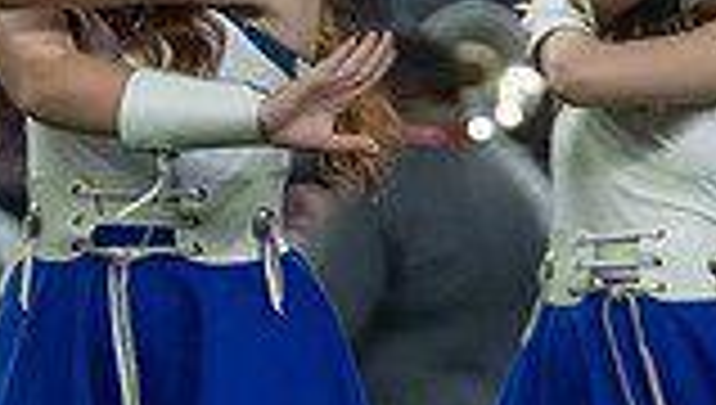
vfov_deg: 1.5
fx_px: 15154
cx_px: 177
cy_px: 519
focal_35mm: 797
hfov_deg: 2.7
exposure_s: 1/1250
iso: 4000
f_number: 2.8
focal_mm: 155
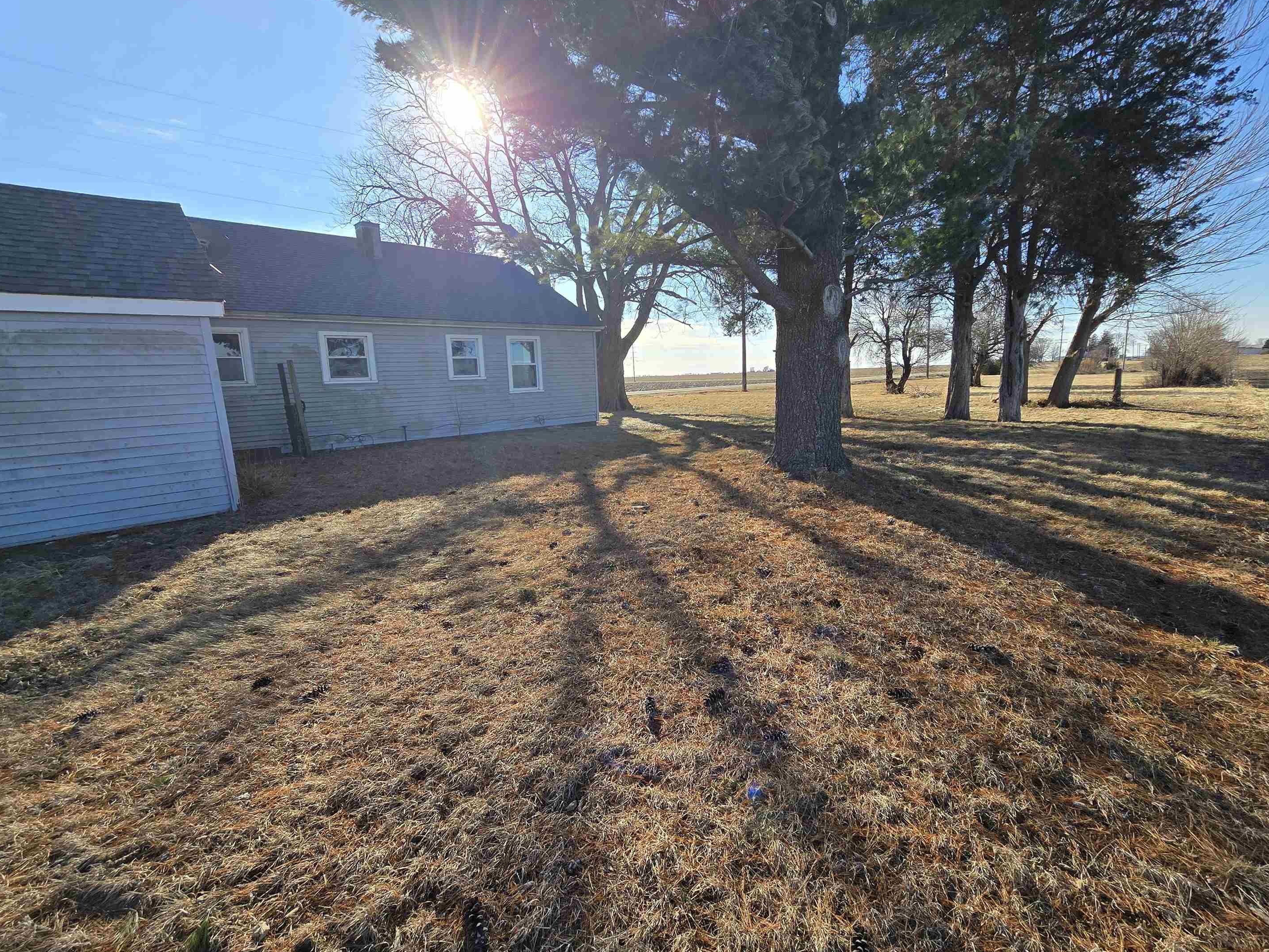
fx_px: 513
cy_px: 478
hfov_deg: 102.0
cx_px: 610
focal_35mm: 14
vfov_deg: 85.7
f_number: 2.2
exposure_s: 1/1672
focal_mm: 2.2
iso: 50
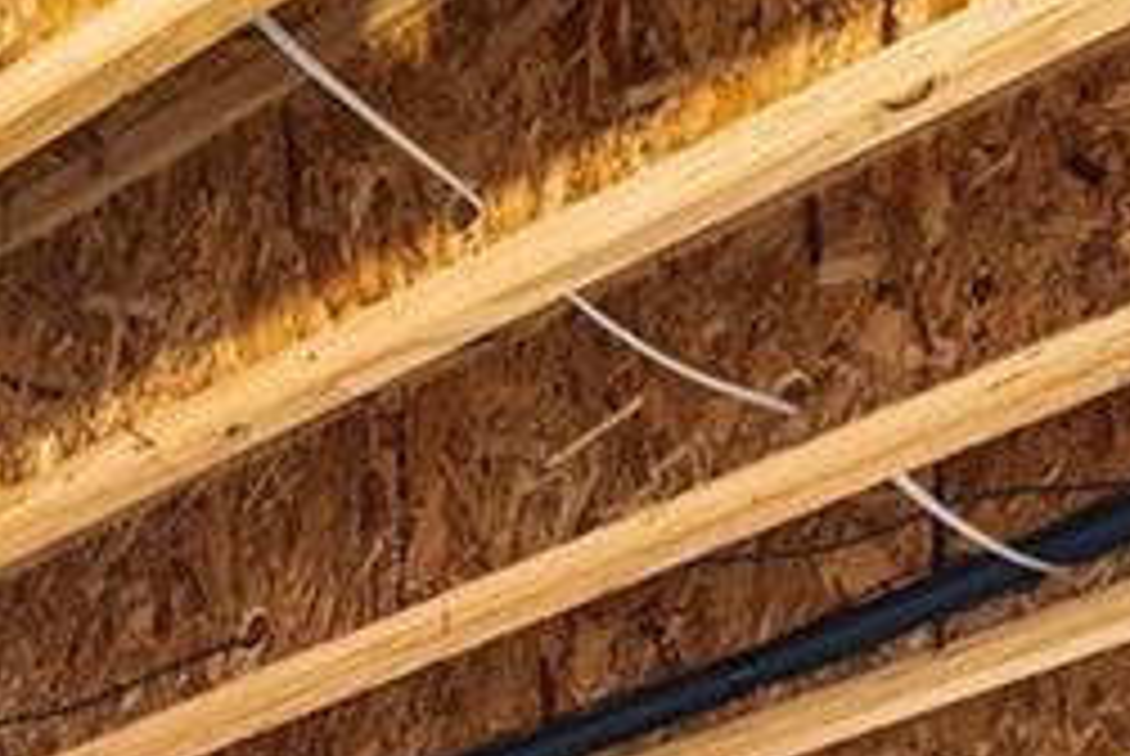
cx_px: 32
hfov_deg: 19.5
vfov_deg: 10.3
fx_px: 3205
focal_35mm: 102
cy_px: 2178
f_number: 8
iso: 200
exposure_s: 1/60
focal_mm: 16
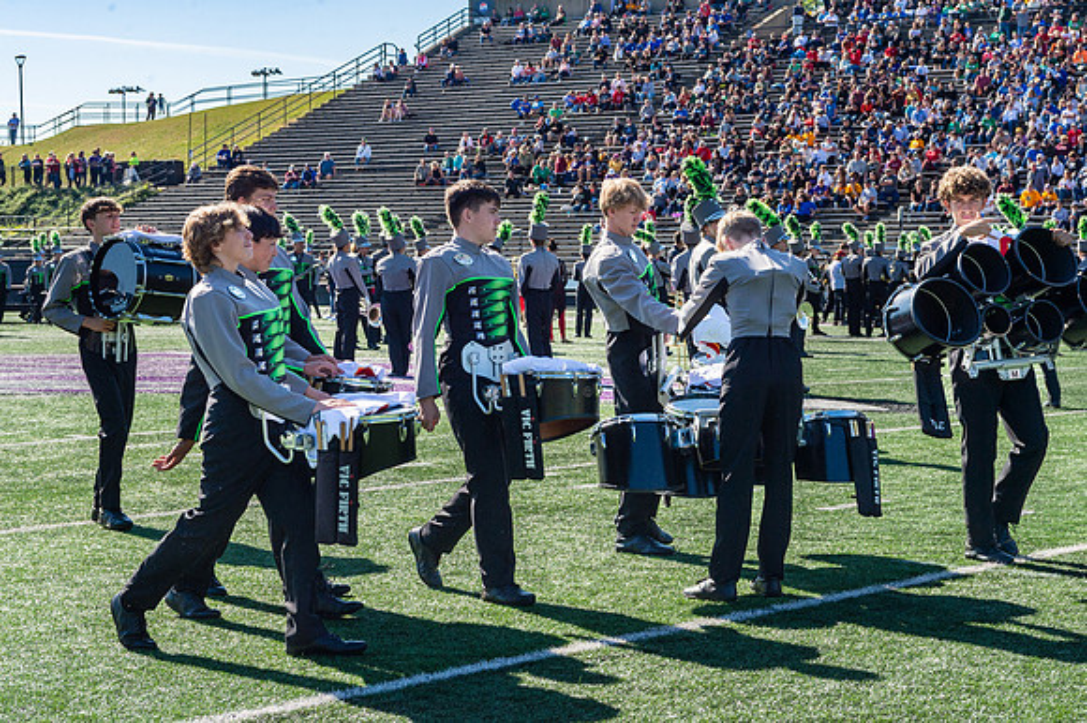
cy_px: 342
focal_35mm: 77
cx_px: 501
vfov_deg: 17.8
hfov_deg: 26.5
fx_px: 2311
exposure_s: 1/800
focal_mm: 70
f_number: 10
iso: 320
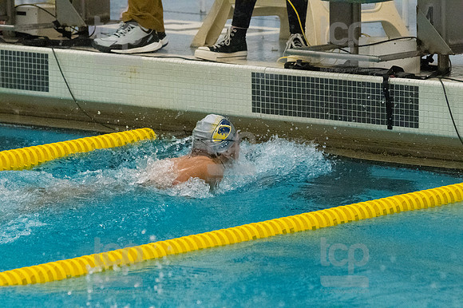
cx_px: 232
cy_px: 154
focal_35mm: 270
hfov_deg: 7.6
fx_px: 3470
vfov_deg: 5.1
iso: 10000
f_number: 5
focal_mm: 180
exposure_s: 1/1250
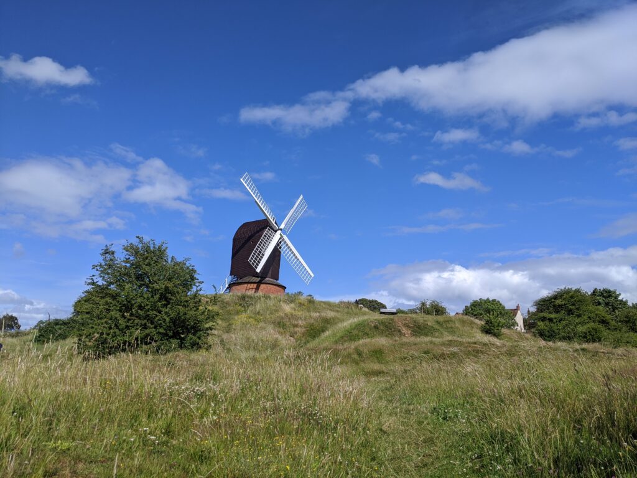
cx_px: 318
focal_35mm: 27
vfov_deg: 51.4
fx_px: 497
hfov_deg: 65.3
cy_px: 239
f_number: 1.8
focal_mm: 4.44
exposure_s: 1/5882
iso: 60
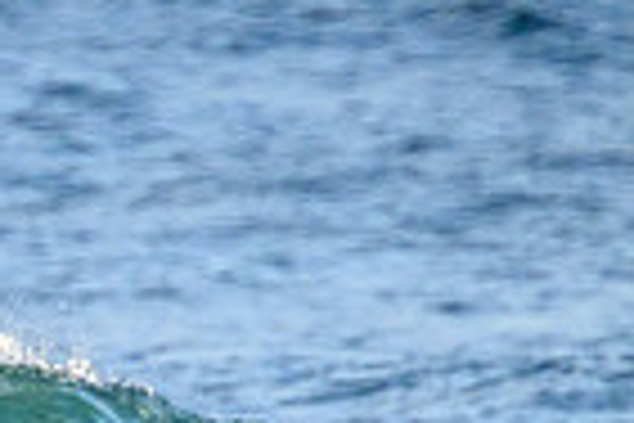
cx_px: -508
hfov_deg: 0.6
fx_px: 57813
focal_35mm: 3283
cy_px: 691
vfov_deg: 0.4
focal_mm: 800
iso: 2500
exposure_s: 1/2000
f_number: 11
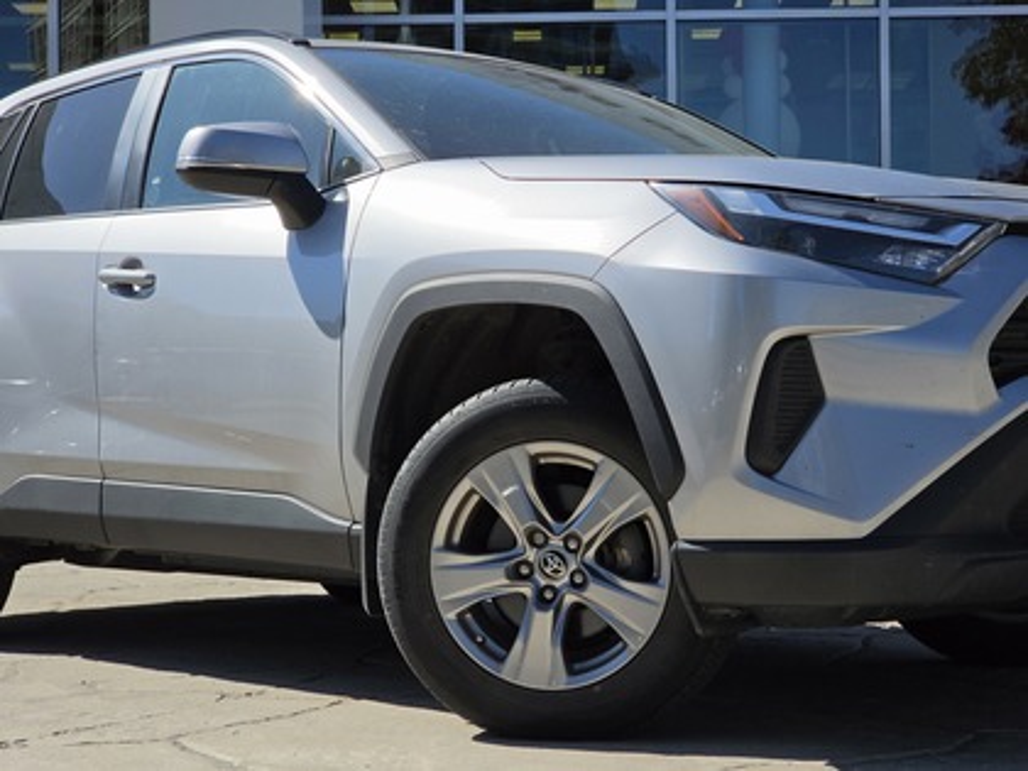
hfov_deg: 28.2
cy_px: 386
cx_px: 514
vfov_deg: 21.3
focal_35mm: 69
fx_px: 2049
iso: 25
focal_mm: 7
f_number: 2.4
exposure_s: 1/1925
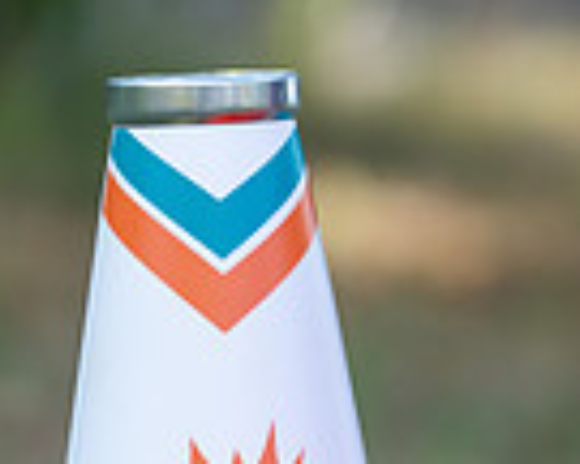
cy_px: 439
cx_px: 1154
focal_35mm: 553
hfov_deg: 3.5
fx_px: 9493
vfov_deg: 2.8
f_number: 2.8
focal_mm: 118
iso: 100
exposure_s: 1/400
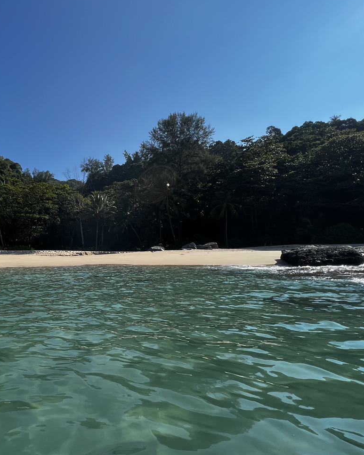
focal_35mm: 21
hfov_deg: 60.6
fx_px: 283
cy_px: 245
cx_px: 77
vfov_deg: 77.5
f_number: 1.8
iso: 32
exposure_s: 1/1193
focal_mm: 1.57
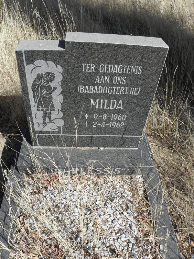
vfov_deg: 67.3
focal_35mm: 26
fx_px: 194
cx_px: 97
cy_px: 130
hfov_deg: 53.1
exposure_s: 1/200
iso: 64
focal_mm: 4.6
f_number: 5.6
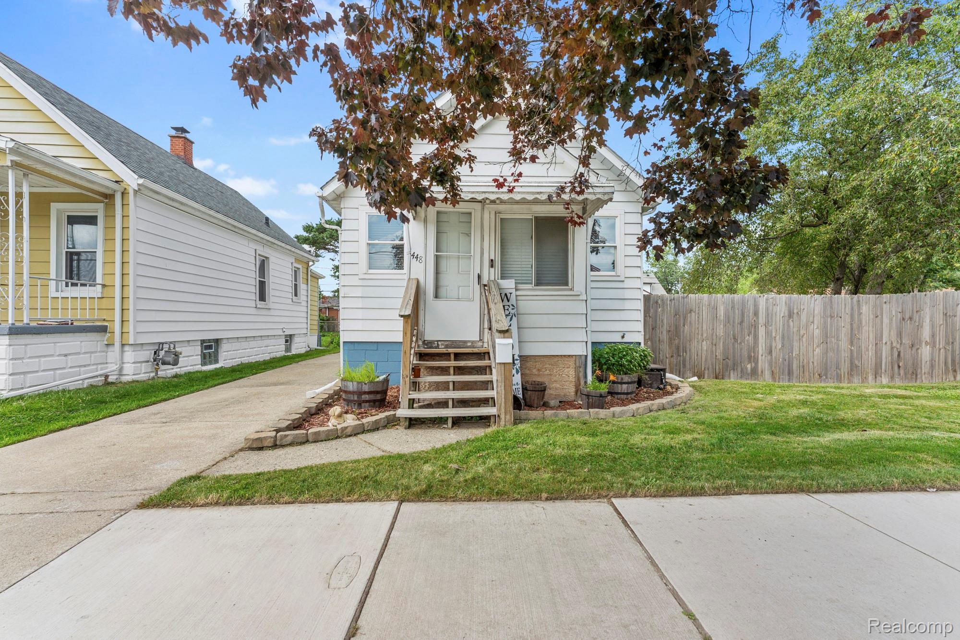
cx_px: 480
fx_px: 395
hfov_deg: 101.2
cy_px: 320
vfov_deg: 78.1
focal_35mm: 15
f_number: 8
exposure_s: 1/160
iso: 500
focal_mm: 14.8
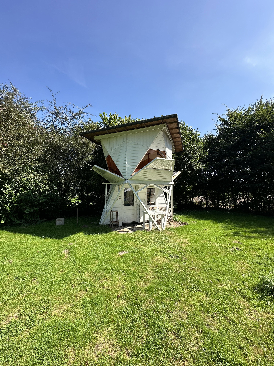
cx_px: 137
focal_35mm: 14
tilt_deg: +3.7
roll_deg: -0.6
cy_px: 183
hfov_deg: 85.7
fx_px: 148
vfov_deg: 102.1
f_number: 2.2
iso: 40
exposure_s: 1/963
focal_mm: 2.22
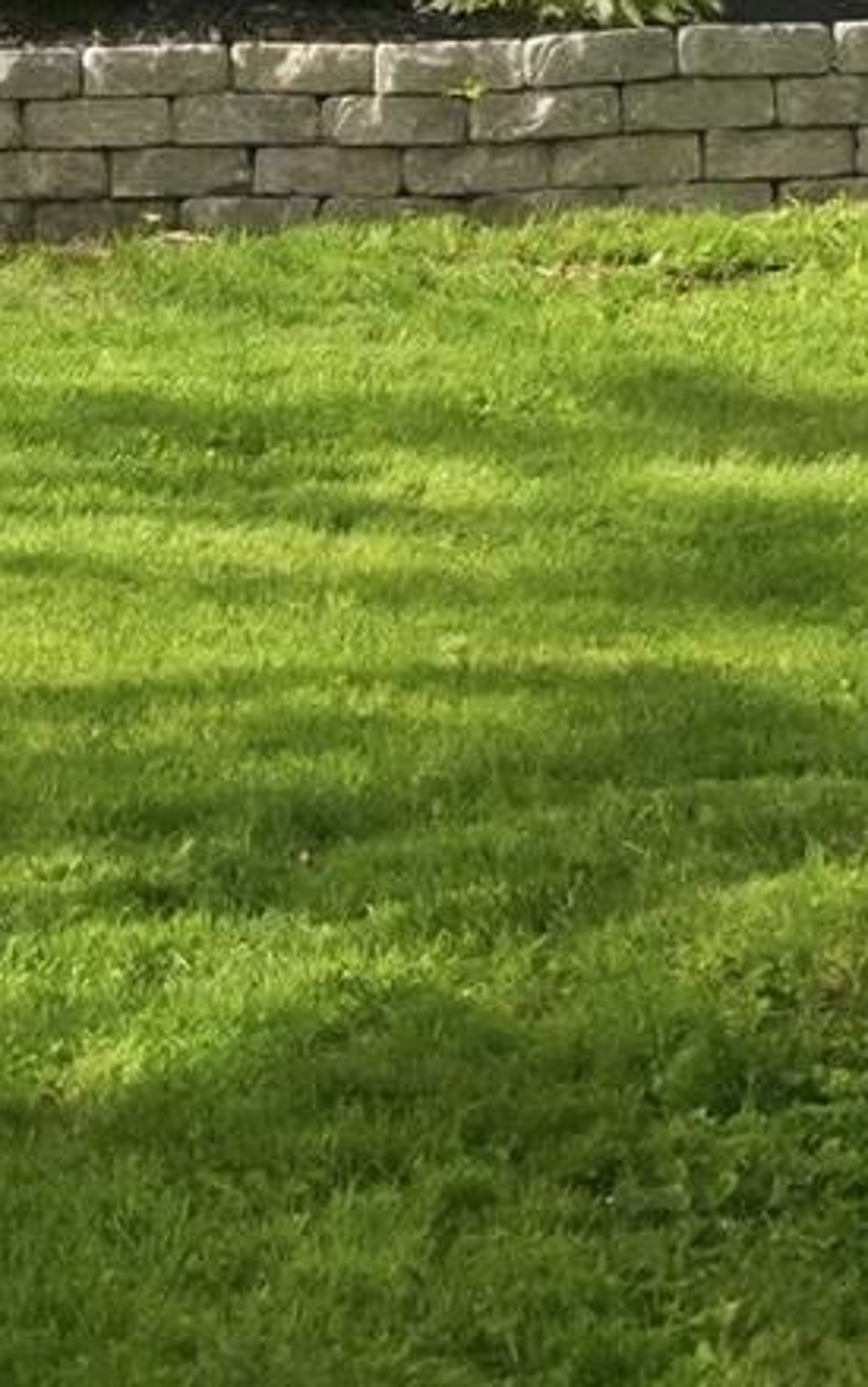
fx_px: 6575
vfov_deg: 11.7
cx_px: -1824
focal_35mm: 174
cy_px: -428
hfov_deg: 6.8
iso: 800
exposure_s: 1/1600
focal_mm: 20
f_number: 4
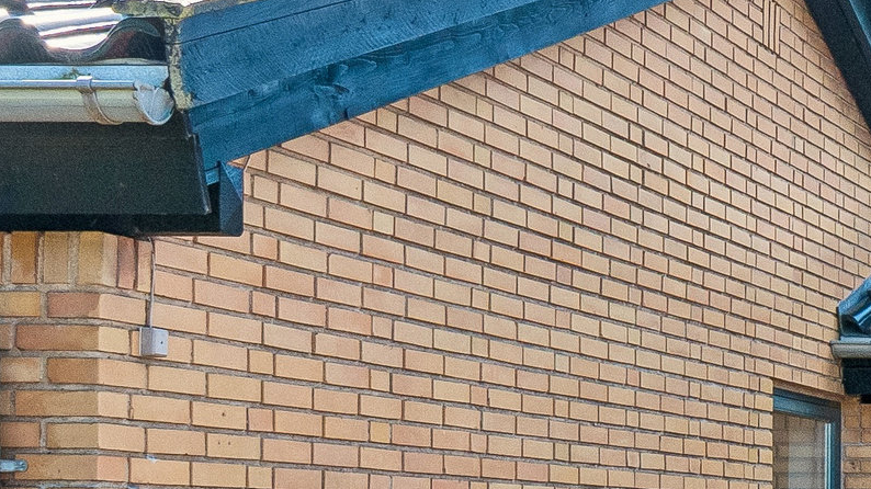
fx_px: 2331
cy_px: 490
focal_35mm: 101
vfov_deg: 11.9
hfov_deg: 17.5
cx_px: 1522
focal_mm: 17
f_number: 10
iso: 200
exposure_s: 1/250
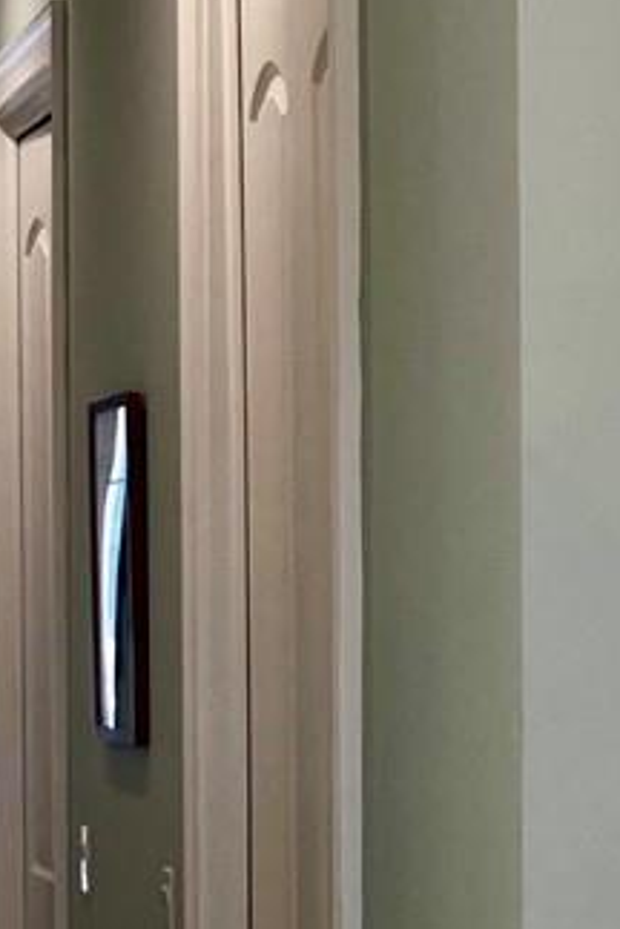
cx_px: 1177
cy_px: 734
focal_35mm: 144
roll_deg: +1.0
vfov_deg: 14.2
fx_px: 3720
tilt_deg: -2.0
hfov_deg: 9.0
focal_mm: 3.99
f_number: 1.8
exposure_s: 1/120
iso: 64
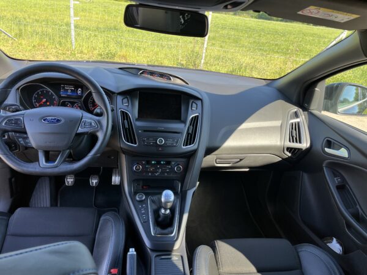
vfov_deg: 53.1
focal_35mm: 26
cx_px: 184
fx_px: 276
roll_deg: -8.4
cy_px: 138
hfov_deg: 67.3
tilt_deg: -26.1
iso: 40
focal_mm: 5.1
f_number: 1.6
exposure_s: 1/180
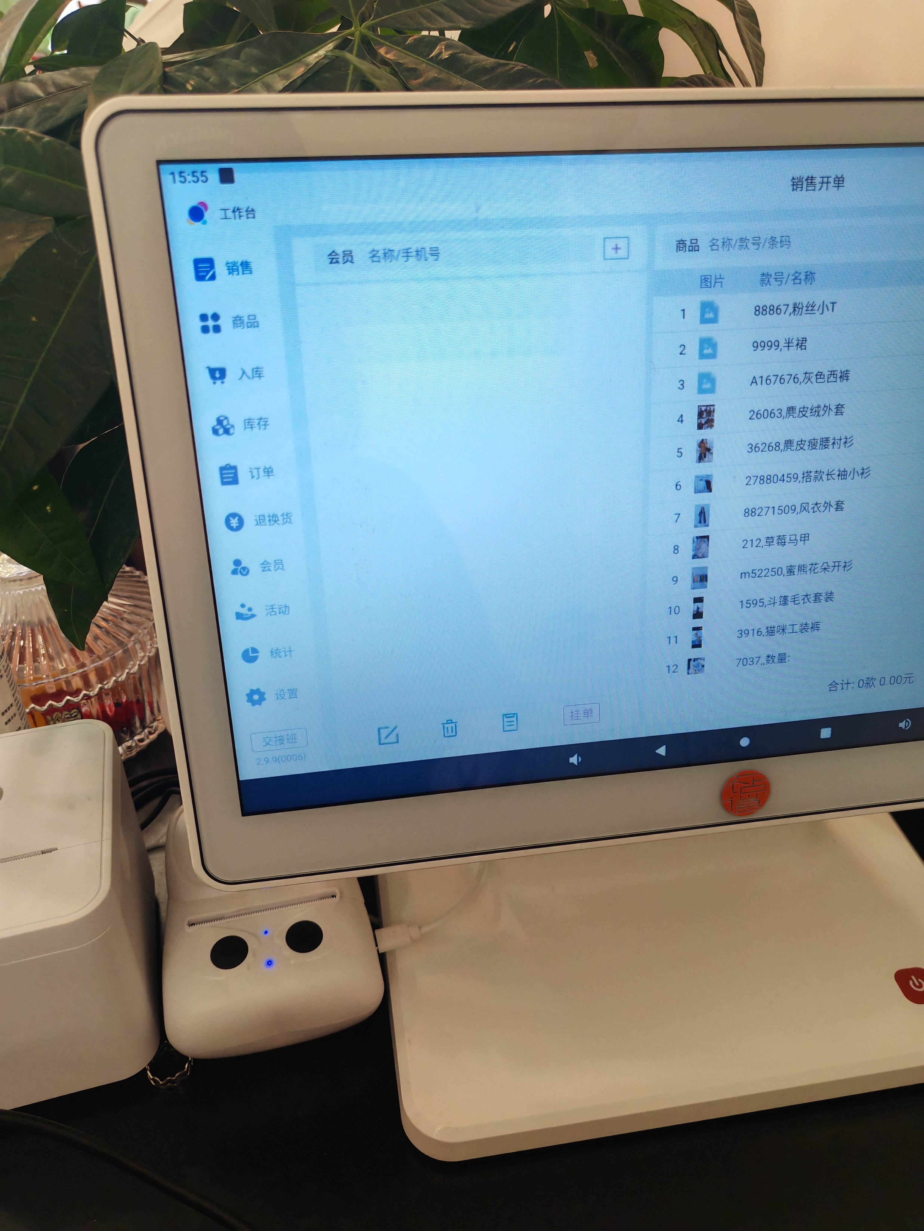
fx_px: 961
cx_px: 462
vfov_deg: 65.3
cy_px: 616
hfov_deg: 51.4
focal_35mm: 27
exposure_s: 1/100
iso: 250
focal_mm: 5.52
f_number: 1.95
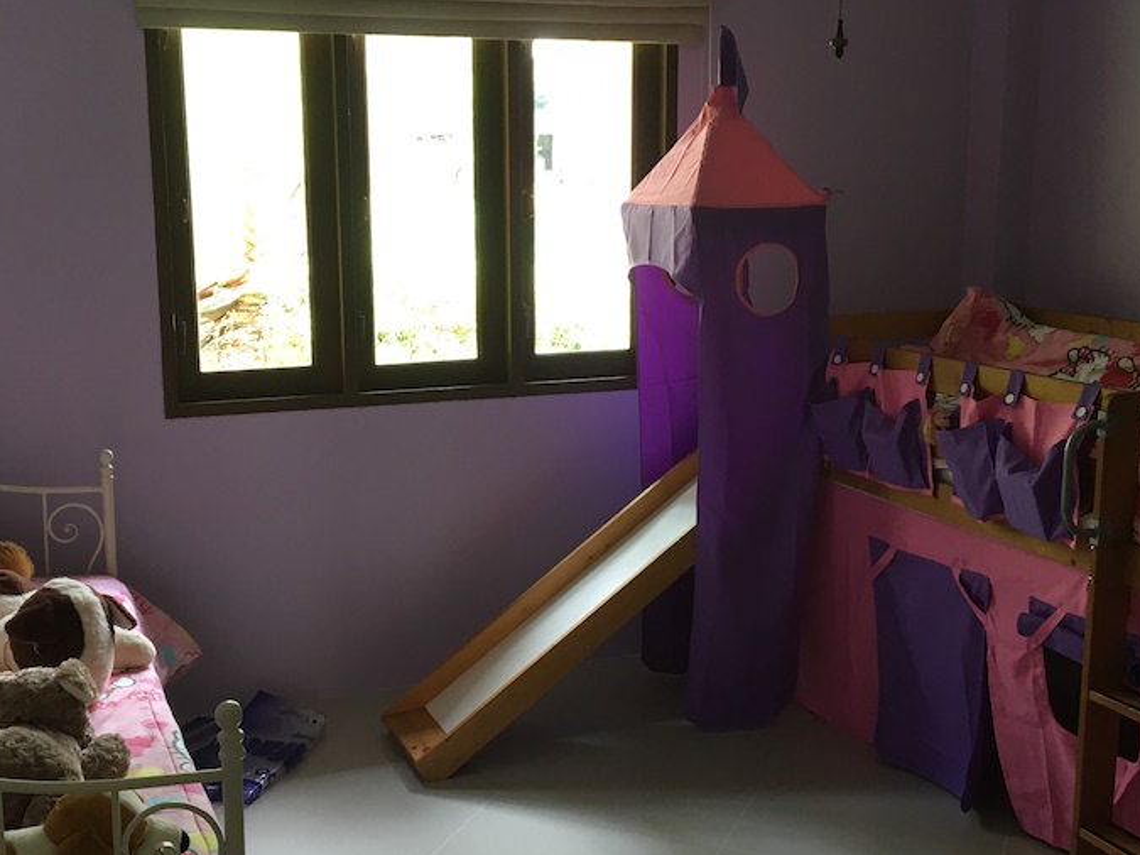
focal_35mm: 44
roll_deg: +0.5
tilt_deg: -9.7
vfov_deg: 32.9
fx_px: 1449
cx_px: 500
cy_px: 416
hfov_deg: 42.9
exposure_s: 1/33
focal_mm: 4.15
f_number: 2.2
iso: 80
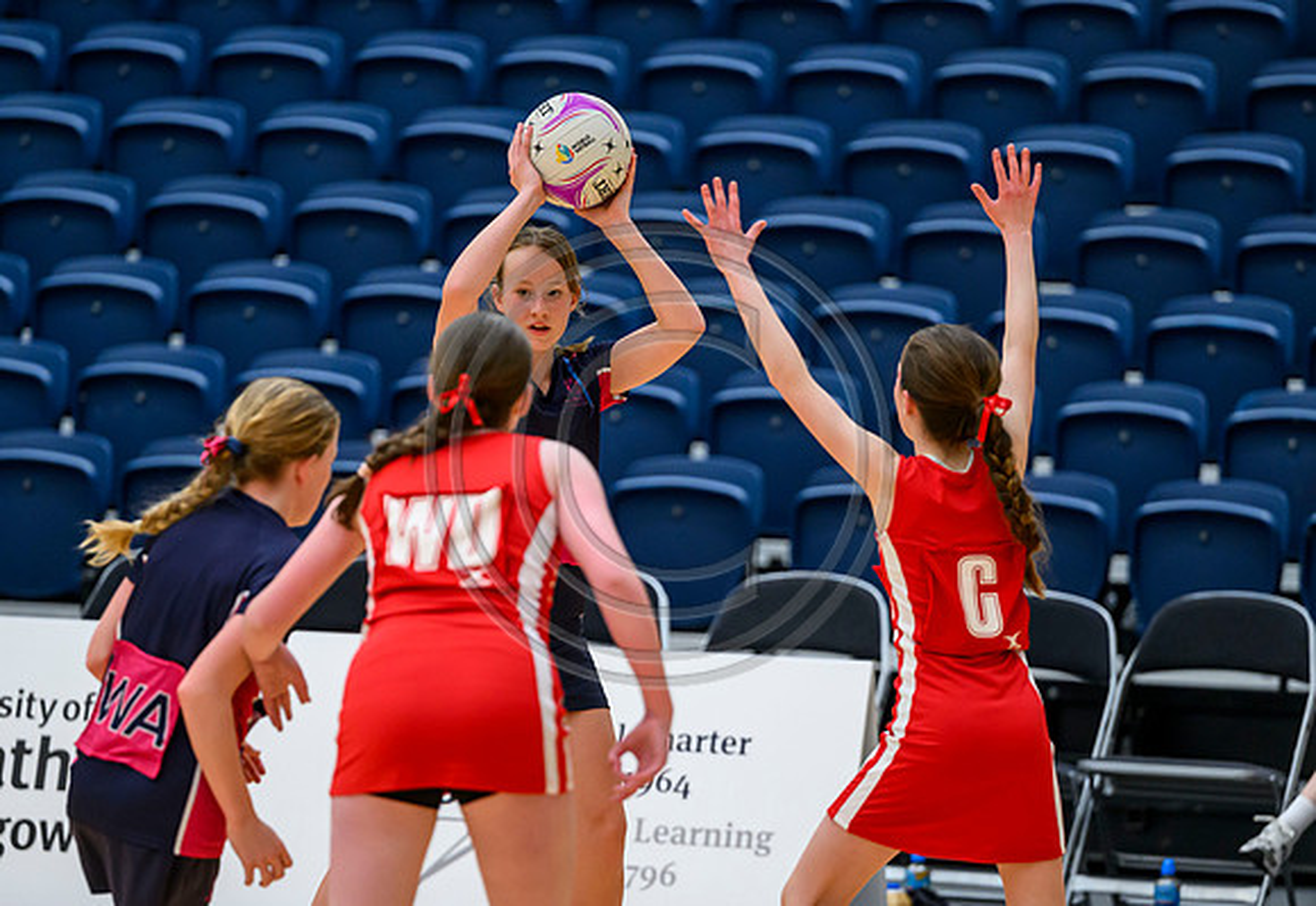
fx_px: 10996
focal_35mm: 298
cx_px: 656
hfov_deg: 6.8
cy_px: 556
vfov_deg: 4.7
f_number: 2.8
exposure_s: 1/1000
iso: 2500
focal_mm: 200
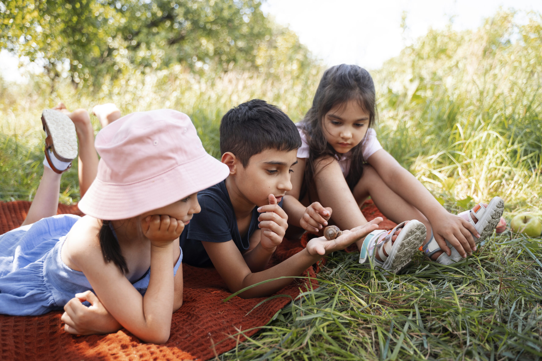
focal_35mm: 29
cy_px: 180
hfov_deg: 63.7
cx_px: 271
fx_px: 437
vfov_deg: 45.0
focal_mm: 29
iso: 400
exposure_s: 1/500
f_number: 2.8
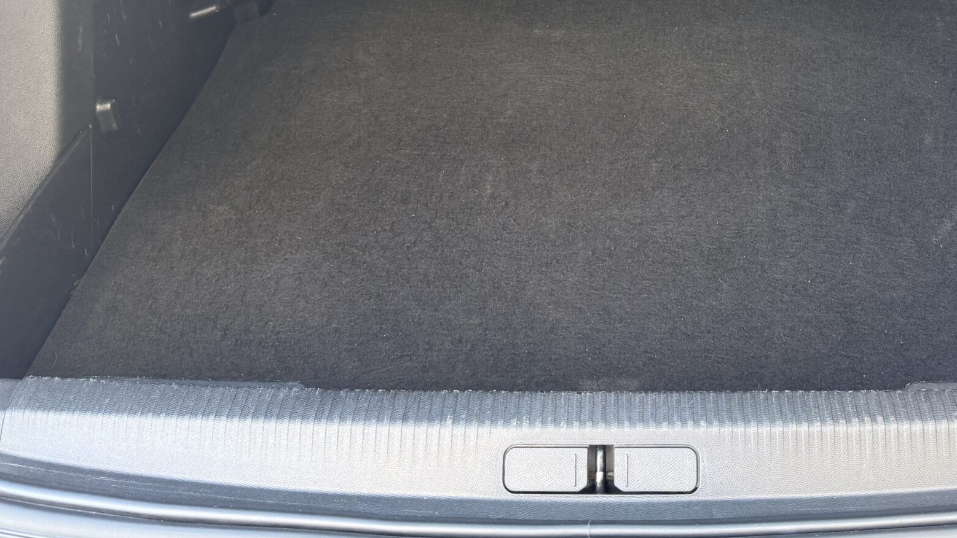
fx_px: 1091
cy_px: -5
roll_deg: -2.2
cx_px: 648
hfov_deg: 46.5
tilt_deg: -32.0
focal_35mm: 43
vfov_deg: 26.2
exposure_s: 1/118
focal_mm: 6.76
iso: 200
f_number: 1.78
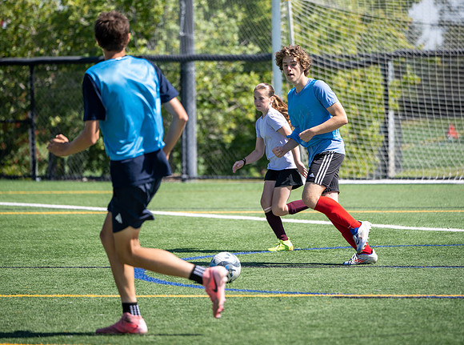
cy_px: 173
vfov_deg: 7.5
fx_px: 2624
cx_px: 259
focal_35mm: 196
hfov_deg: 10.1
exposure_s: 1/800
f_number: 2.8
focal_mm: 180
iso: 40
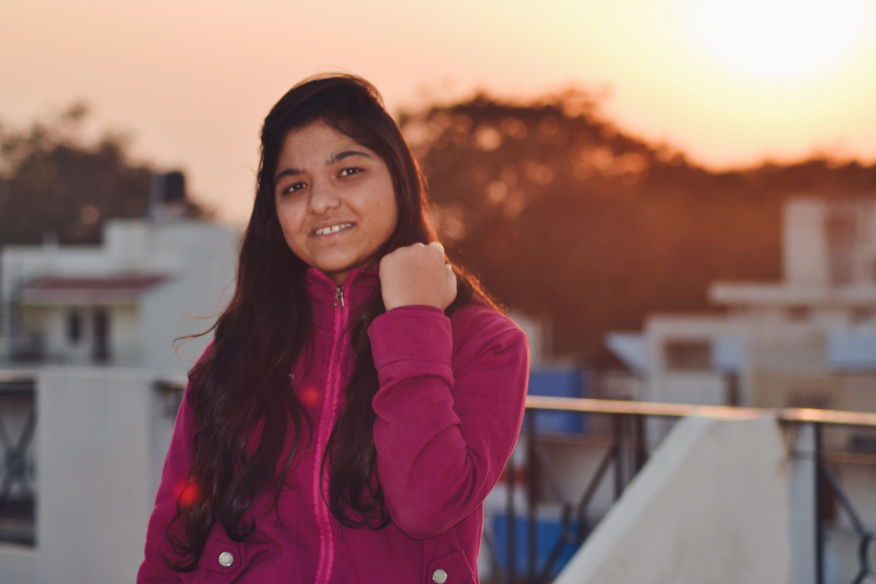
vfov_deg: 10.2
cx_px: 438
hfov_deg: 15.2
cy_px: 292
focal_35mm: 135
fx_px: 3285
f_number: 5.6
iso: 100
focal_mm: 90
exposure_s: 1/200
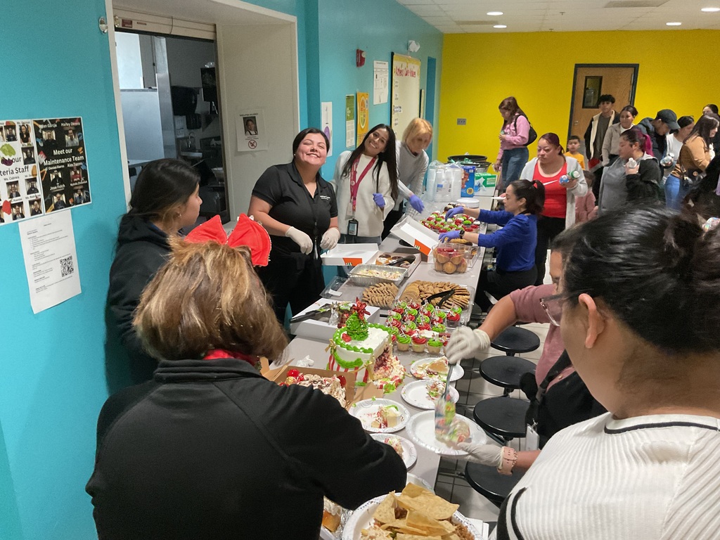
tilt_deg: -17.3
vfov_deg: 48.2
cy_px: 270
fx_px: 603
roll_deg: +0.6
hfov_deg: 61.7
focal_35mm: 29
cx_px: 360
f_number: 1.8
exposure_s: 1/30
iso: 500
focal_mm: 3
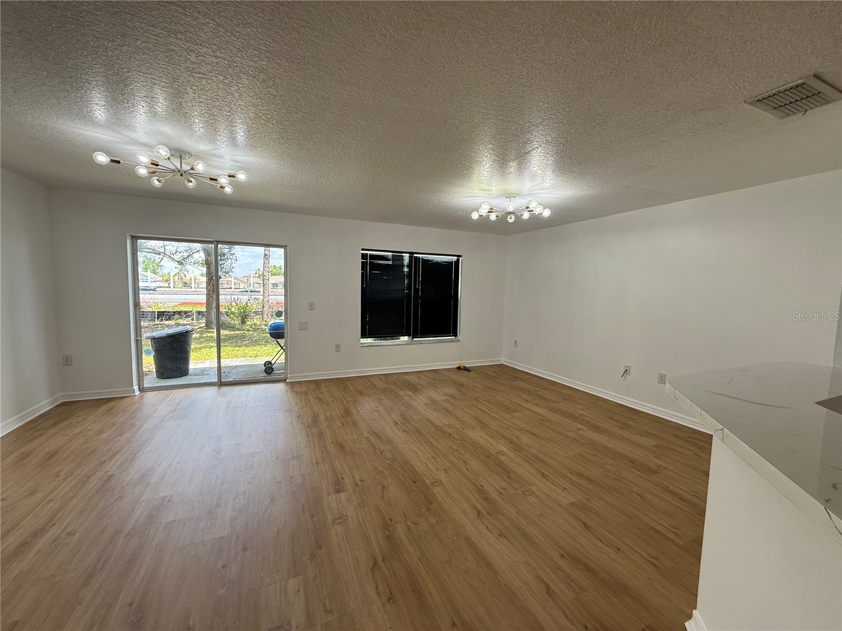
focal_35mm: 14
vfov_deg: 85.7
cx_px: 421
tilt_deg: -3.5
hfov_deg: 102.1
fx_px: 341
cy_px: 316
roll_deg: -1.8
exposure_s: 1/126
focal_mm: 2.22
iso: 64
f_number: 2.2
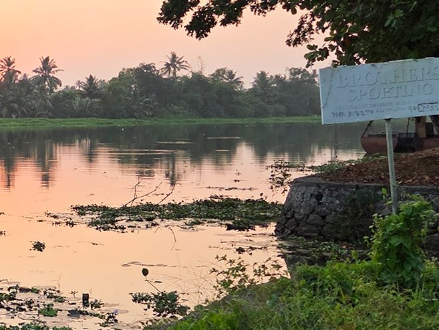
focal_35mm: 70
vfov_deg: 21.0
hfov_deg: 24.4
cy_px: 157
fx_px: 888
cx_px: -123
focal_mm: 5.4
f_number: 1.8
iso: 80
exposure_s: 1/807
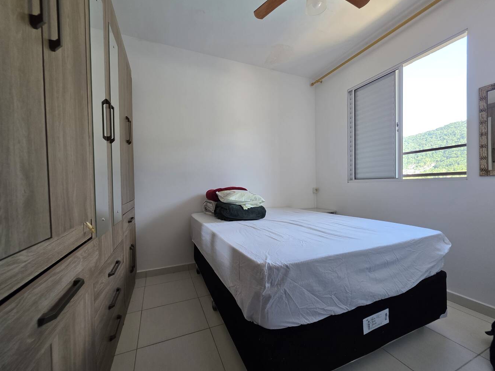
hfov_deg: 102.0
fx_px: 200
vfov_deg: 85.7
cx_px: 253
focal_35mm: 14
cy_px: 192
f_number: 1.9
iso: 125
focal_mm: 2.2
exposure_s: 1/120
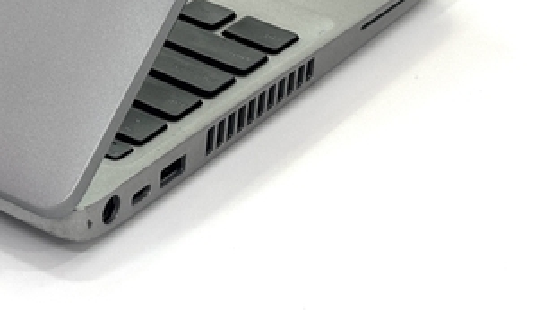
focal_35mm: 136
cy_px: -220
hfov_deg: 15.1
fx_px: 1990
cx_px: -161
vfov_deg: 8.6
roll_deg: +1.3
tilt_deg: -20.9
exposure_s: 1/100
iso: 50
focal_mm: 6.76
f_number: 1.78
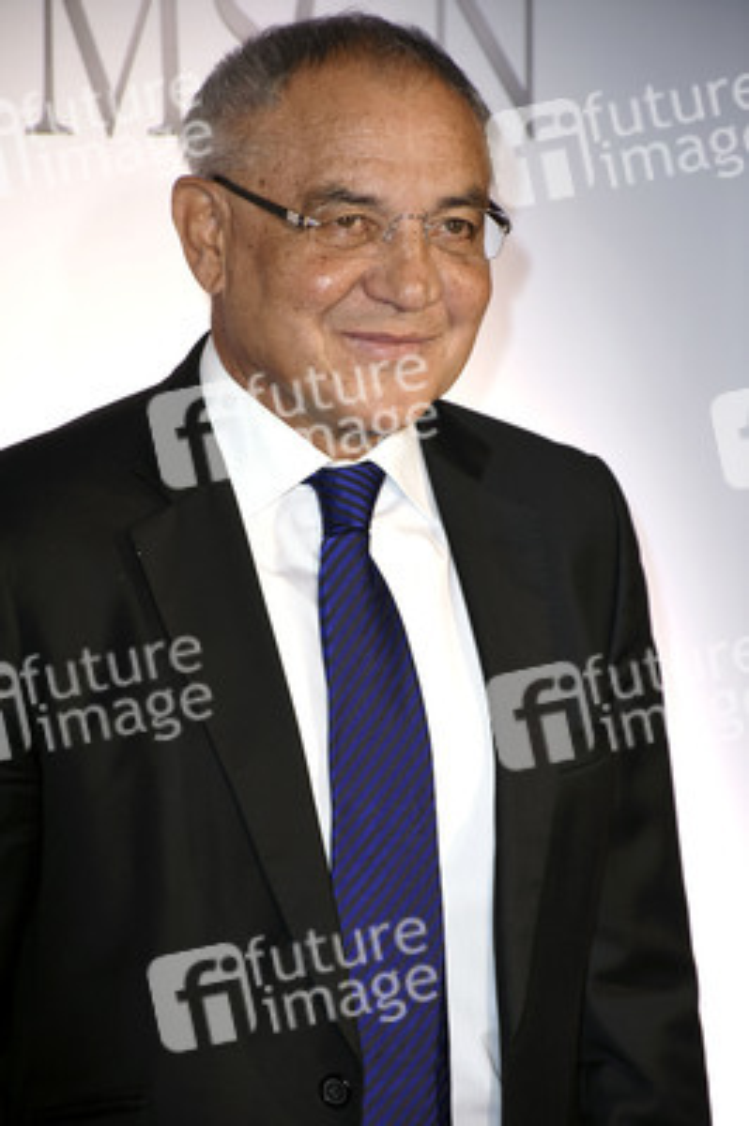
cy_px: 563
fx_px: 6565
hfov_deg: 6.5
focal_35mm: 210
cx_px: 374
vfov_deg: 9.8
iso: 800
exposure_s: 1/160
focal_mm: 140
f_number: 6.3
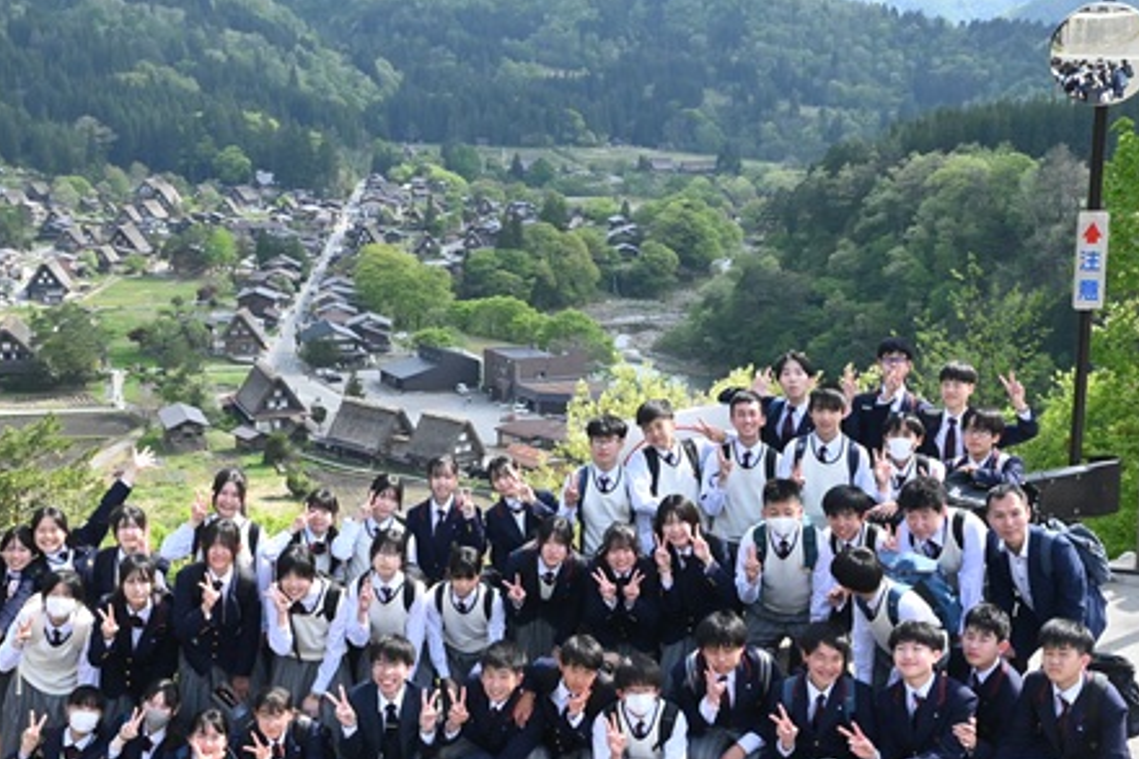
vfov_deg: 29.0
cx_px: 580
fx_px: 1455
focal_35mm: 46
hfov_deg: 42.7
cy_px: 497
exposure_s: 1/500
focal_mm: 22.5
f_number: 13
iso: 1600
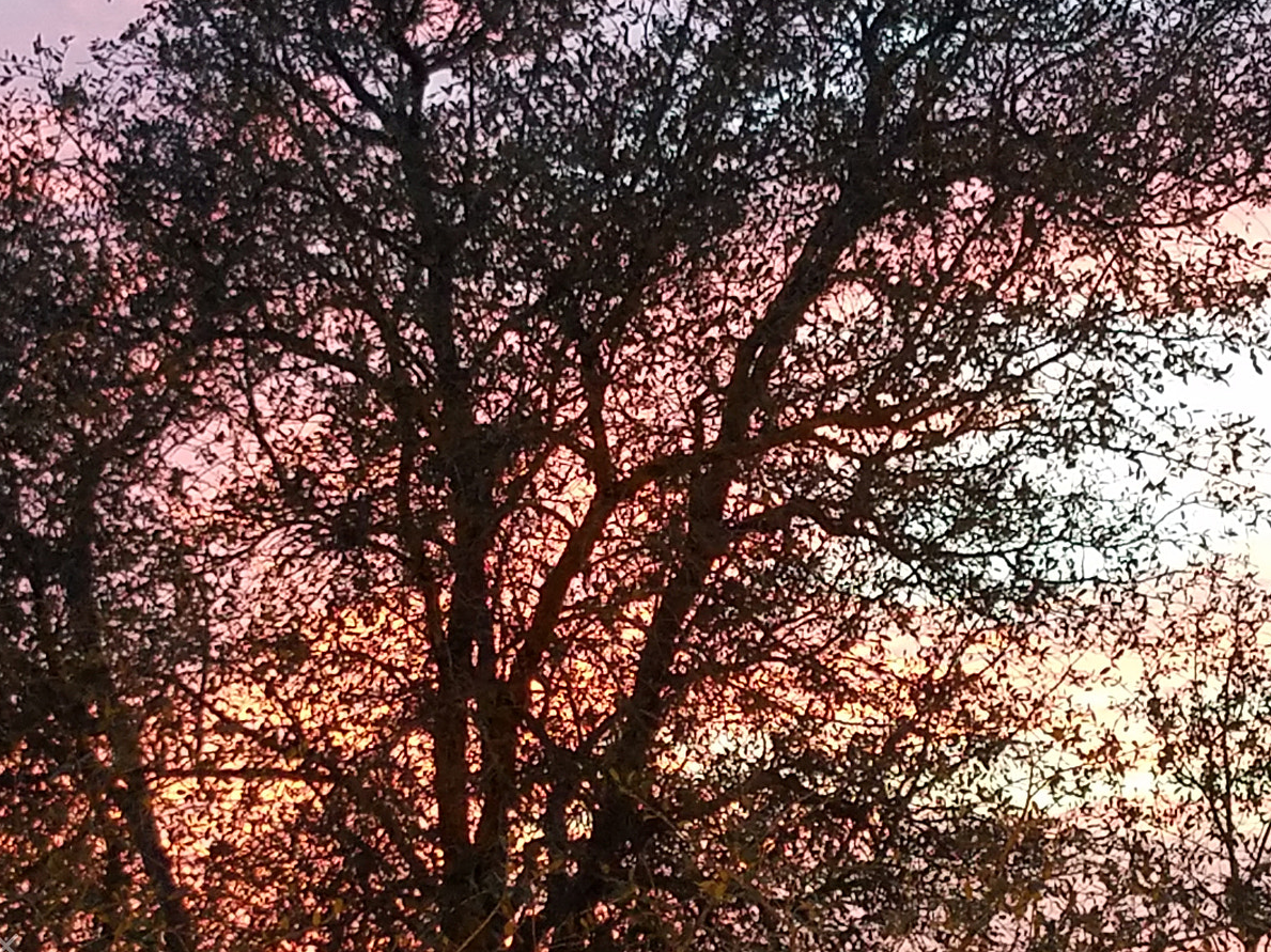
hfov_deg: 52.6
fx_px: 1285
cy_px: 457
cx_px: 608
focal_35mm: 35
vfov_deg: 40.7
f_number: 1.7
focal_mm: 4.2
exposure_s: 1/40
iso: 160
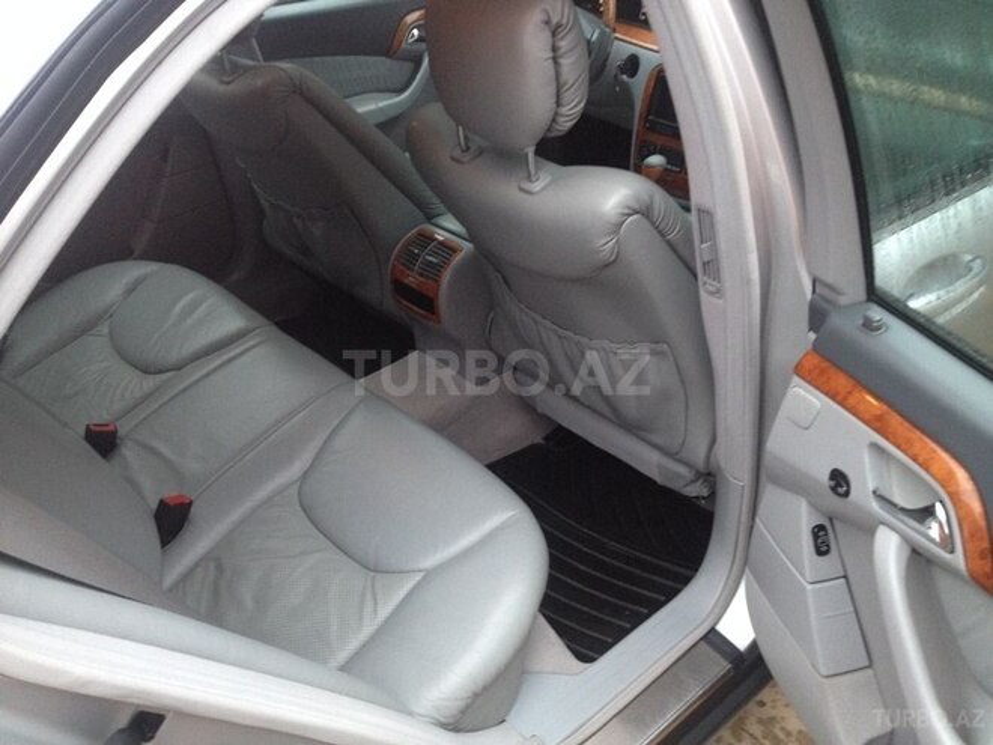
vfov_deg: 40.7
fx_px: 1004
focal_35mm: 35
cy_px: 372
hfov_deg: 52.6
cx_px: 496
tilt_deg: -34.8
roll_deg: +1.5
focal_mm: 4.28
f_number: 2.4
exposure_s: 1/20
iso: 160
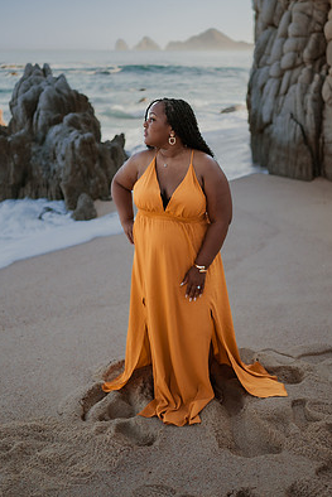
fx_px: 553
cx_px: 184
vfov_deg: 48.4
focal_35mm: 40
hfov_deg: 33.4
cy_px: 236
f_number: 1.8
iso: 100
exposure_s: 1/2500
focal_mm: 35
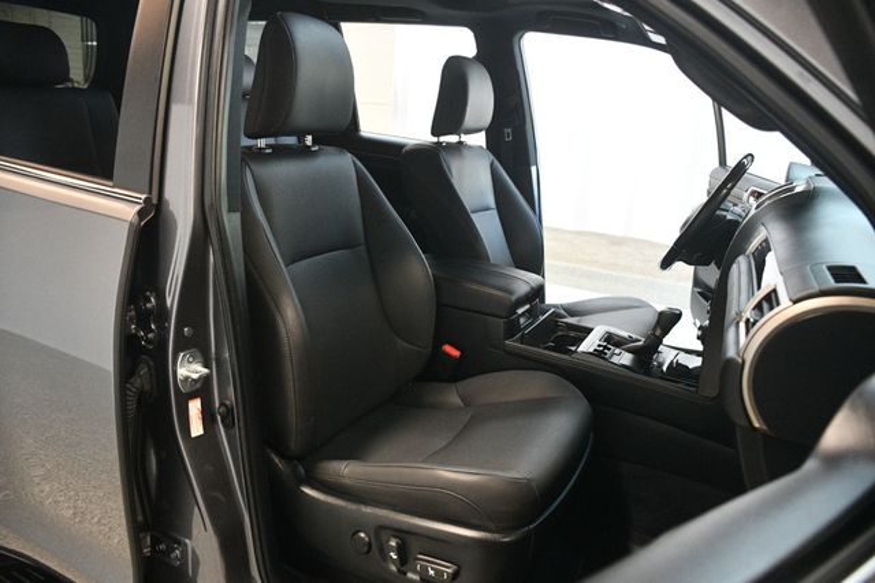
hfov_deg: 67.4
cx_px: 438
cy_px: 292
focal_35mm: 27
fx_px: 656
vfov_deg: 47.9
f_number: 3.5
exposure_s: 1/80
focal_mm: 18
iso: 3200
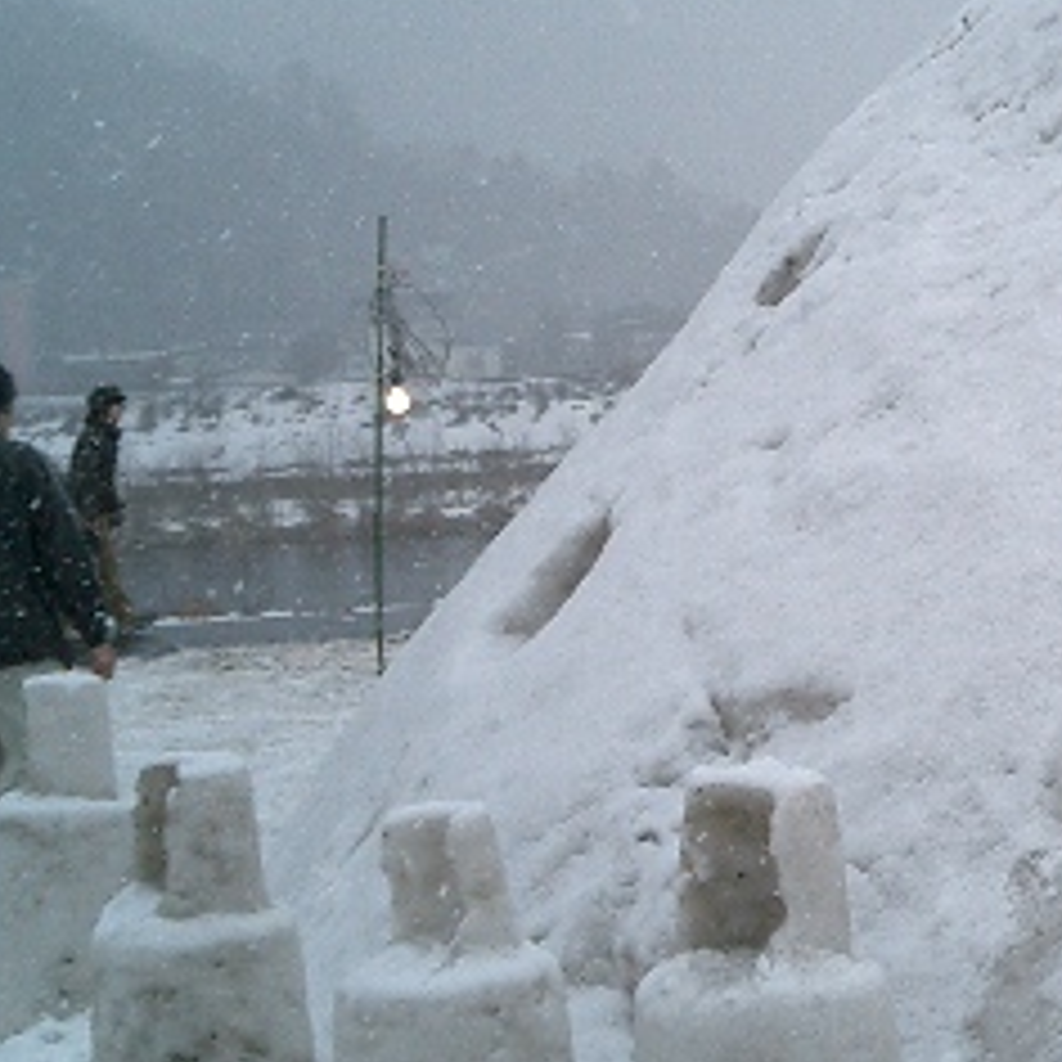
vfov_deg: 20.6
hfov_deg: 20.0
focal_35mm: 84
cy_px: 513
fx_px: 2916
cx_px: 1058
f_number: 4.2
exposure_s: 1/800
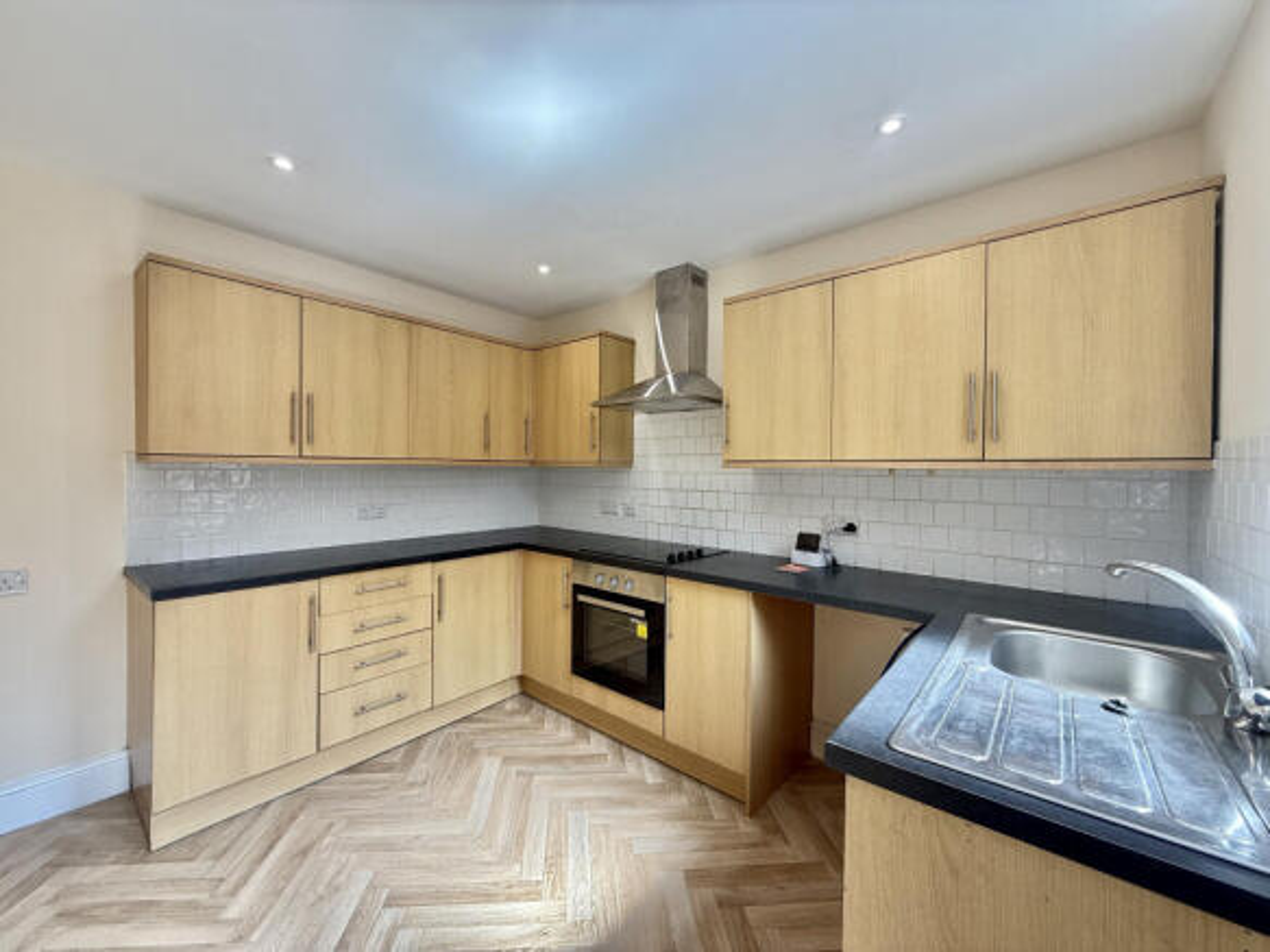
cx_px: 635
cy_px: 476
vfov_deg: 85.7
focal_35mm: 14
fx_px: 514
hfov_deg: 102.1
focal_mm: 2.22
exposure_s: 1/100
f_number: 2.2
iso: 40
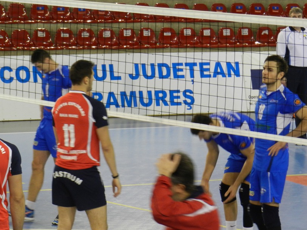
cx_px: 121
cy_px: 121
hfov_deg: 8.2
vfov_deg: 6.1
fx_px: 2146
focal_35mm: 242
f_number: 5.5
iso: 400
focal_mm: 34
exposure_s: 1/25
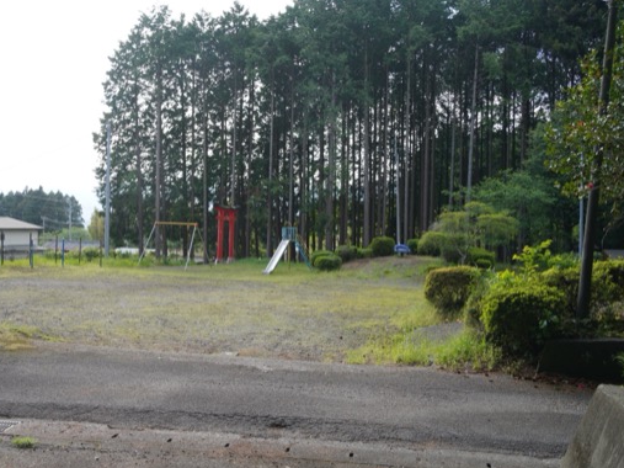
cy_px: 252
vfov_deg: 41.7
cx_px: 239
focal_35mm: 34
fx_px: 613
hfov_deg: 53.4
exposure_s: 1/250
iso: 400
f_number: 8
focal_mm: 28
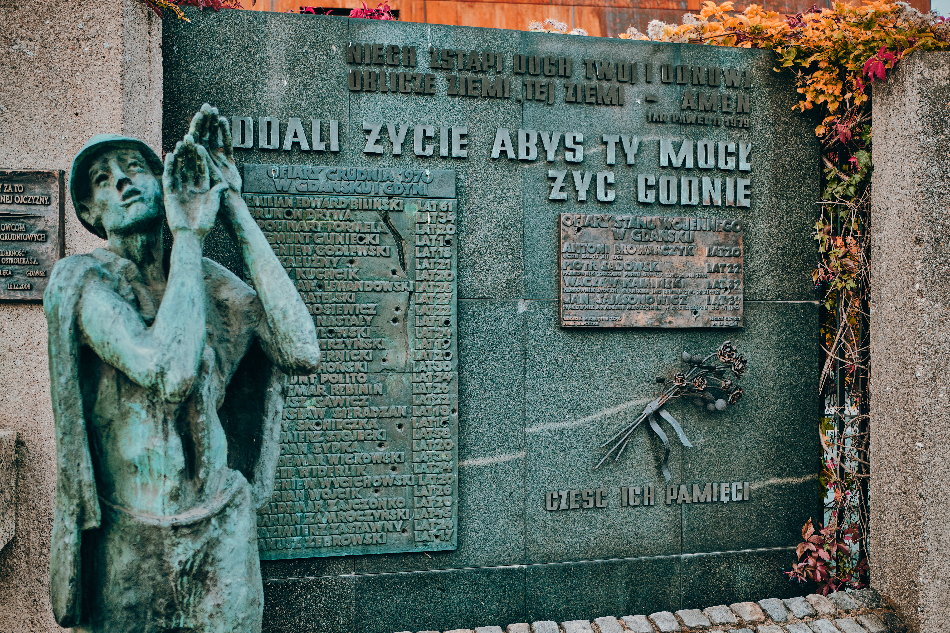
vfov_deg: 37.9
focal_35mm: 35
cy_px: 316
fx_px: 924
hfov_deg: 54.4
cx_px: 475
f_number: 2.2
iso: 250
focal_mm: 23
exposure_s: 1/800
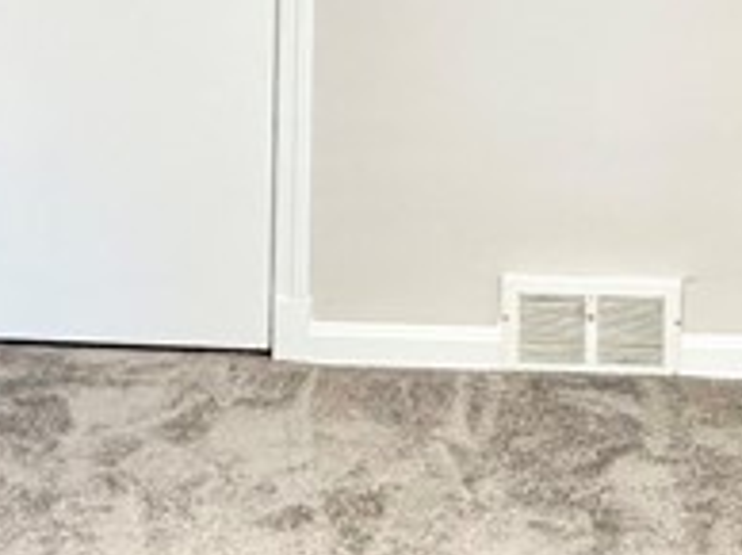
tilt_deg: +0.8
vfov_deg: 18.1
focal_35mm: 74
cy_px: -226
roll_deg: -1.0
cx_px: 558
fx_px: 1584
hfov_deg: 26.0
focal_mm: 2.22
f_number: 2.2
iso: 200
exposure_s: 1/60
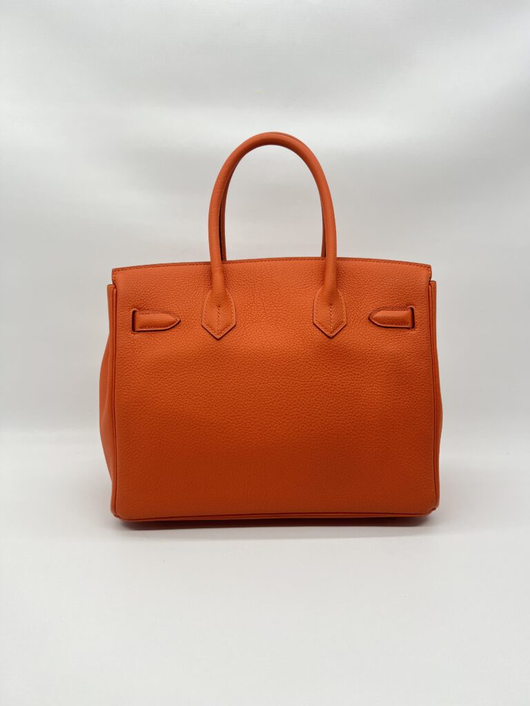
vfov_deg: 67.3
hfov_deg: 53.1
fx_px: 531
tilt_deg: -12.2
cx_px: 265
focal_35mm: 26
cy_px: 353
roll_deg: -0.8
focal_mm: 5.7
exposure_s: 1/114
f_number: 1.5
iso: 32
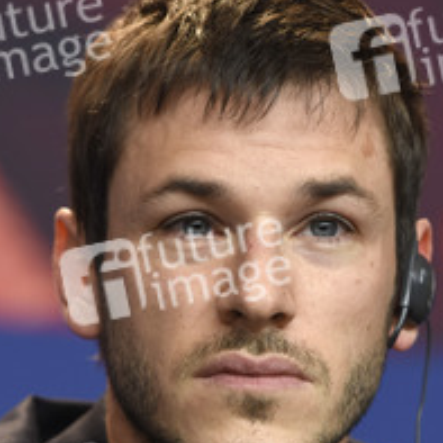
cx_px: 241
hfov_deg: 4.1
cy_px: 385
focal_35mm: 426
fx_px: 6166
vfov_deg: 4.1
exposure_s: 1/400
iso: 640
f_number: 3.2
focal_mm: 165
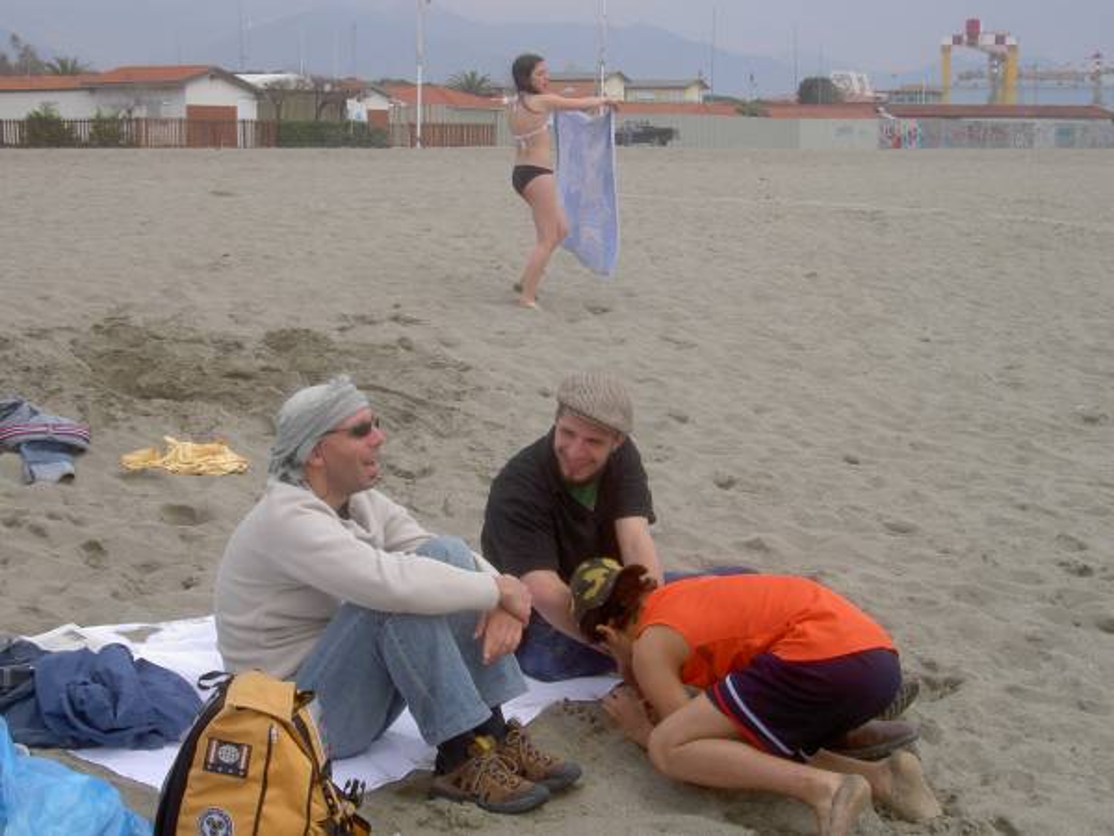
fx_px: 1770
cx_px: 557
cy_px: 418
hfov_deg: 34.9
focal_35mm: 55
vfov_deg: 26.6
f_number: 5.5
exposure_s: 1/320
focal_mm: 11.3
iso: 100
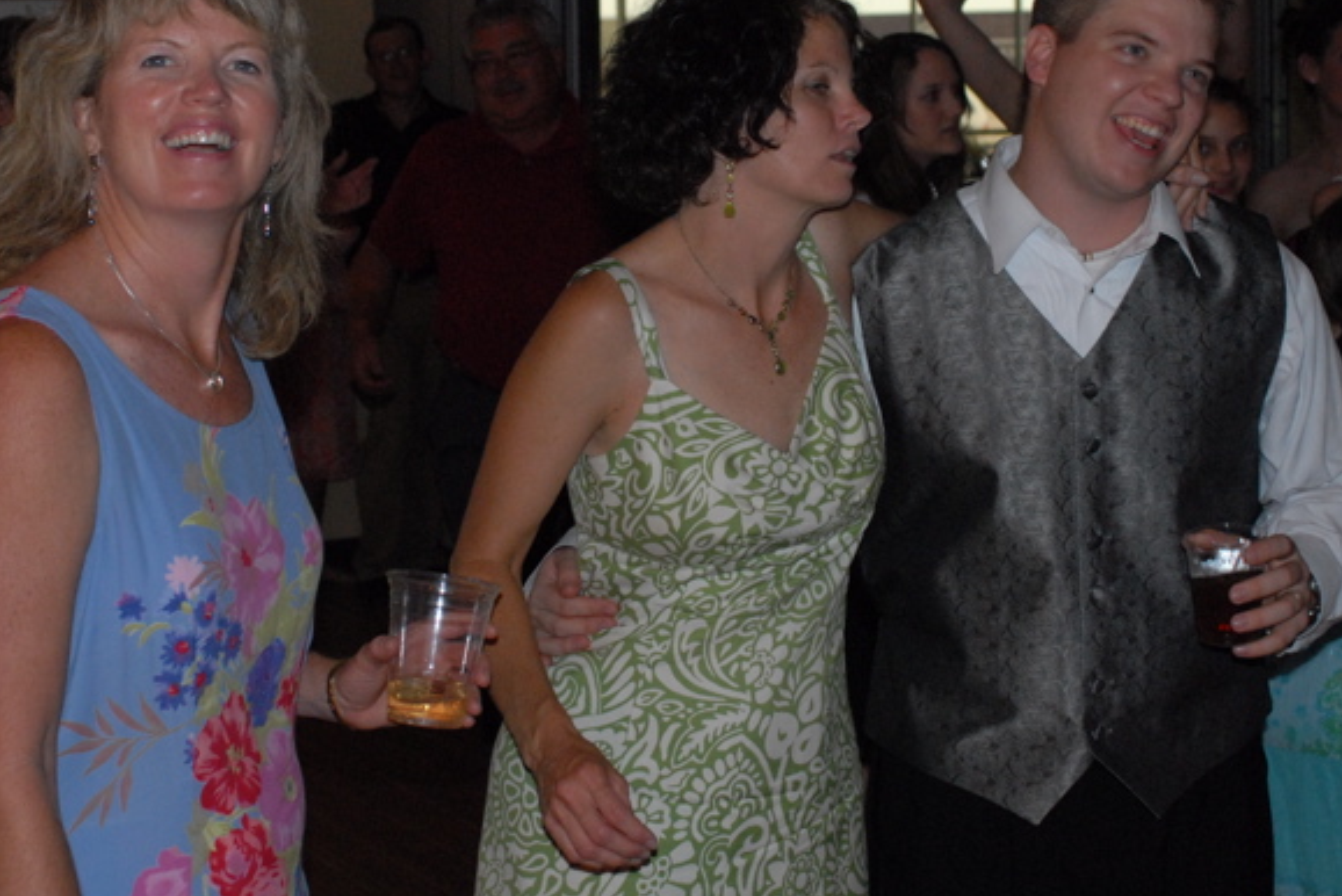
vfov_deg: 18.7
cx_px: 611
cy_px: 347
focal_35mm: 73
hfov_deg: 27.8
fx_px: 2711
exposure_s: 1/60
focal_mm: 35
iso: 800
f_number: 4.8
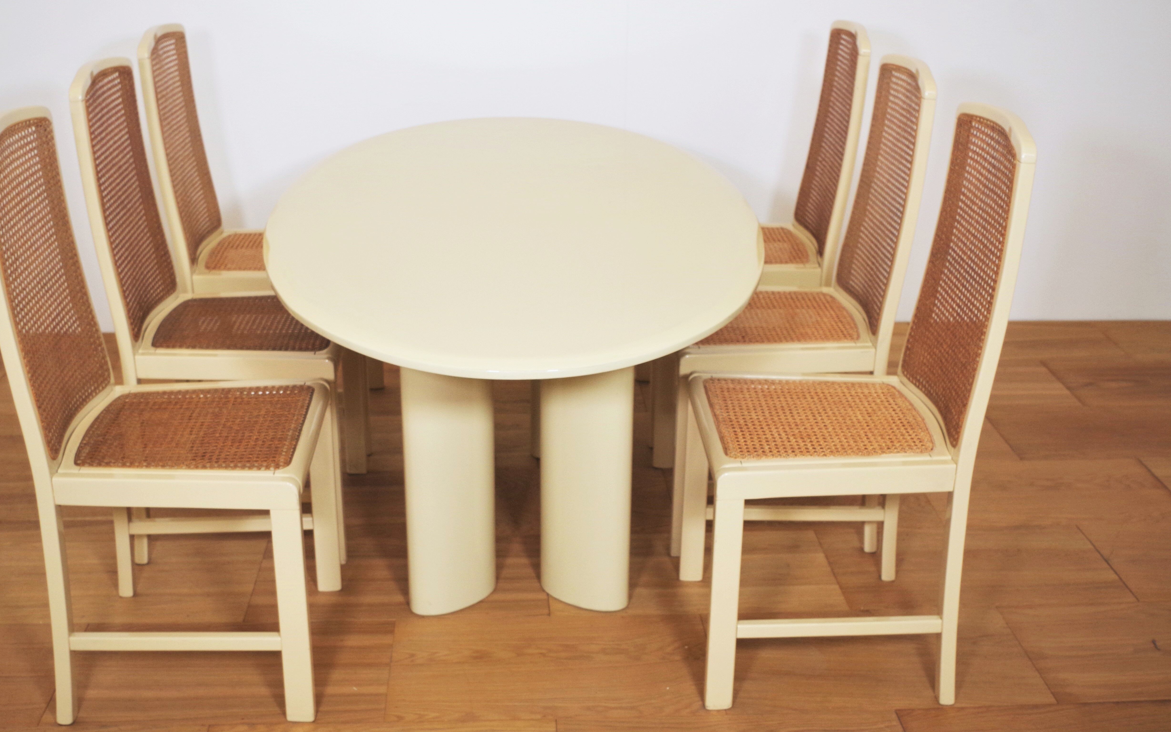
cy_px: 341
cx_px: 519
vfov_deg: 32.8
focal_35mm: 39
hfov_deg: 50.3
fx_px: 1245
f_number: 4
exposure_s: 1/60
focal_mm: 23.13
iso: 200
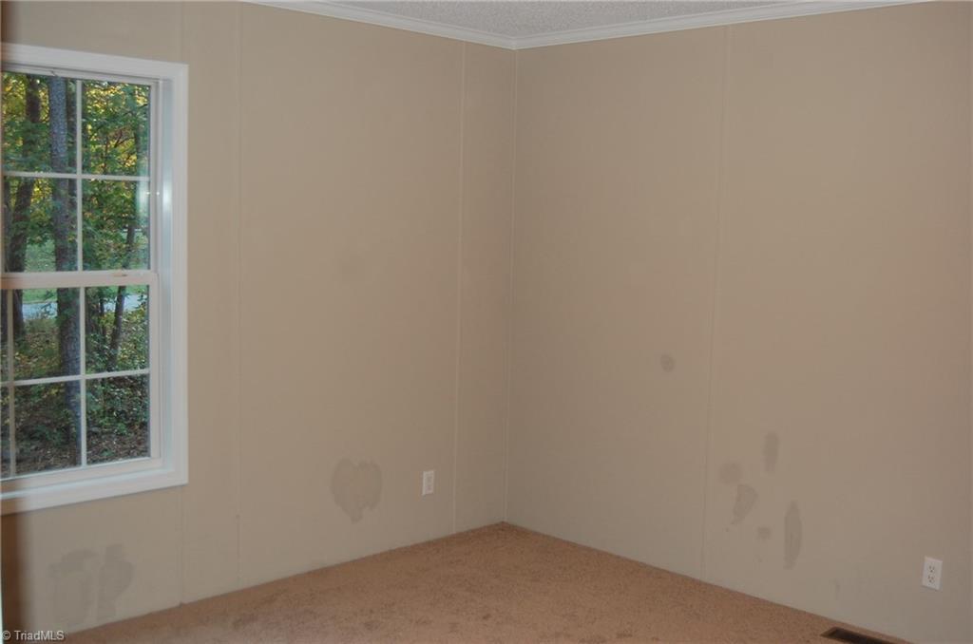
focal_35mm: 39
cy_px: 322
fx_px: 1052
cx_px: 486
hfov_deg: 49.6
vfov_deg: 34.1
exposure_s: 1/60
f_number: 4
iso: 400
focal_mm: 26
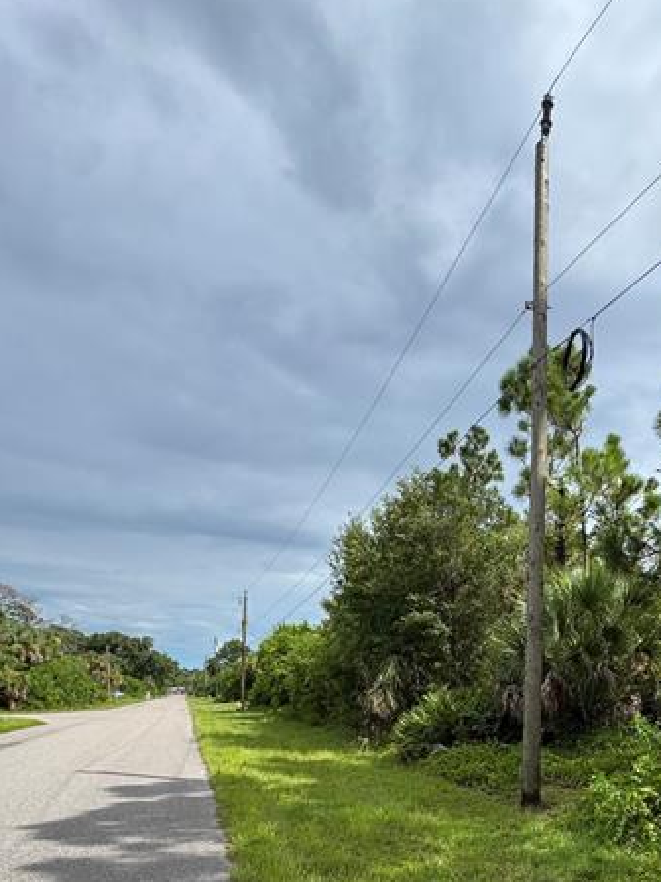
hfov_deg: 53.0
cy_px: 711
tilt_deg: -2.7
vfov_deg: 64.9
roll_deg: -0.6
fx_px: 611
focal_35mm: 24
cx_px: 531
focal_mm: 2.22
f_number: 2.2
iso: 50
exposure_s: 1/1078
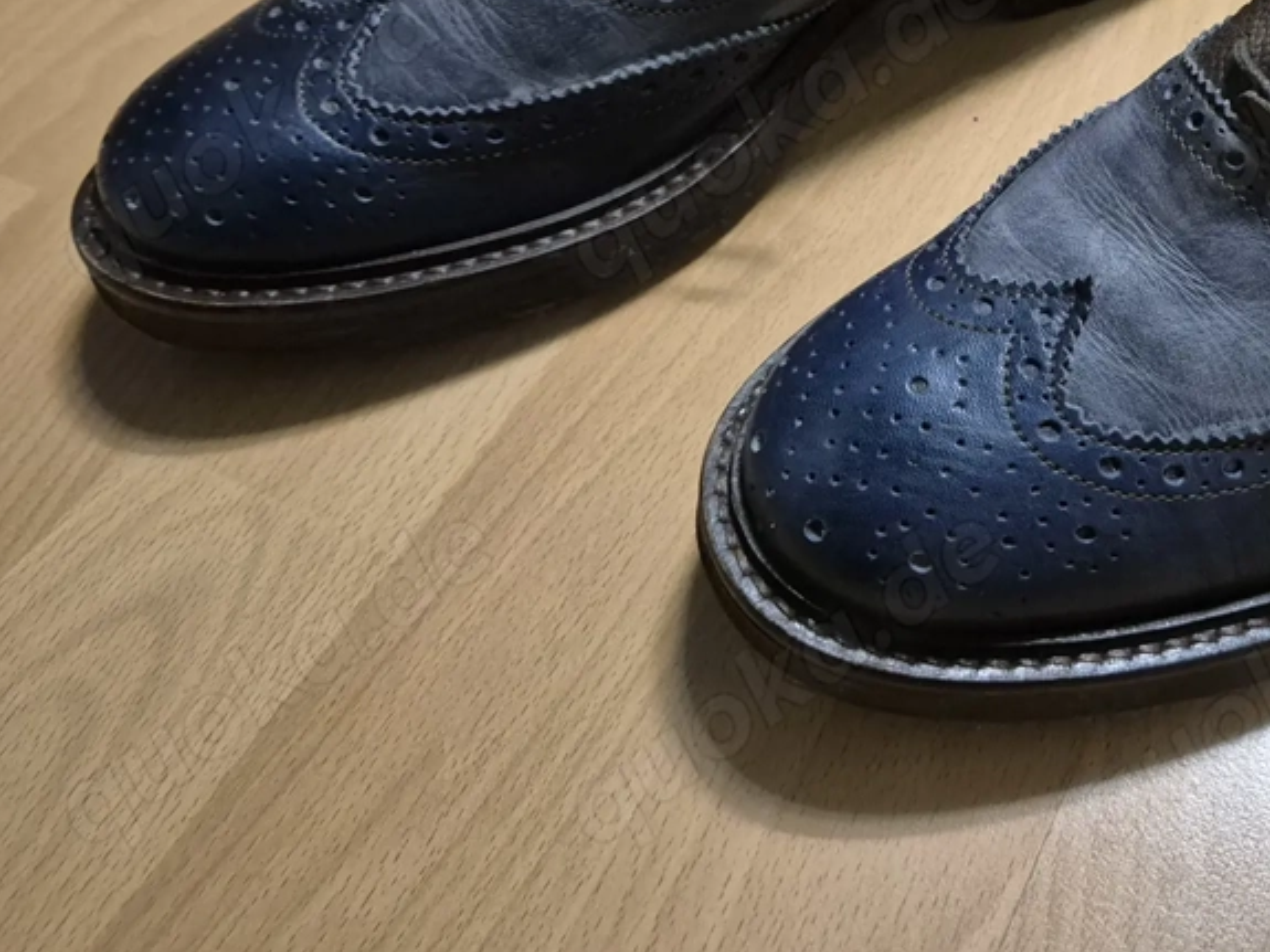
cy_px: 146
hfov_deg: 44.1
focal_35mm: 40
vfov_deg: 34.5
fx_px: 1467
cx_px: 1051
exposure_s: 1/50
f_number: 1.8
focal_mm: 5.4
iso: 1600
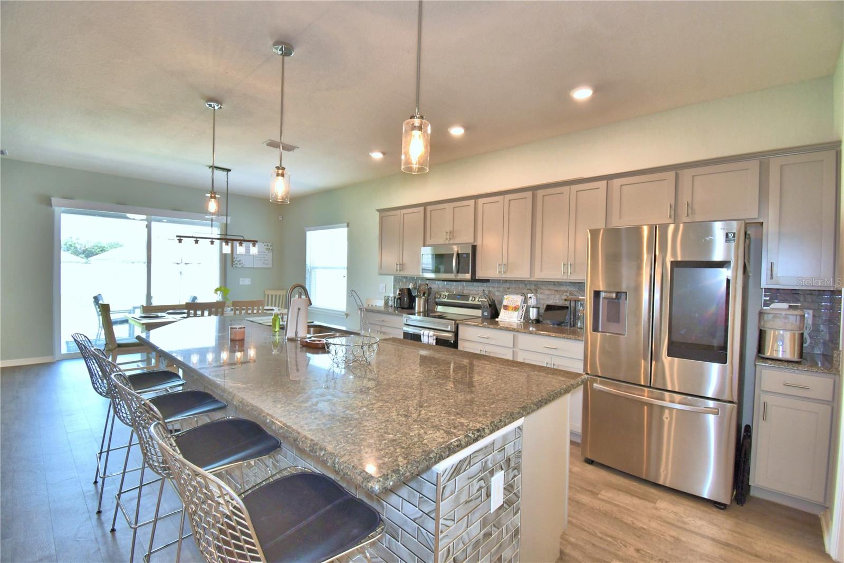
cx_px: 422
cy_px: 282
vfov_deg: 77.3
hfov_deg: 100.4
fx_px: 352
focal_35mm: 15
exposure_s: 1/60
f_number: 4.5
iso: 200
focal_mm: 10
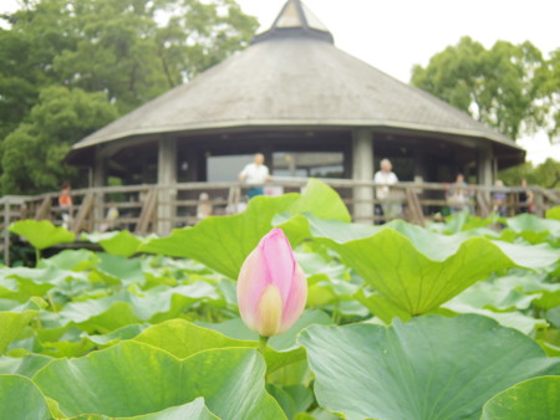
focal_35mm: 39
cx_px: 280
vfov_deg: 36.9
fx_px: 631
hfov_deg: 47.8
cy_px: 210
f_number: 1.9
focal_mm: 8.5
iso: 200
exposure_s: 1/200
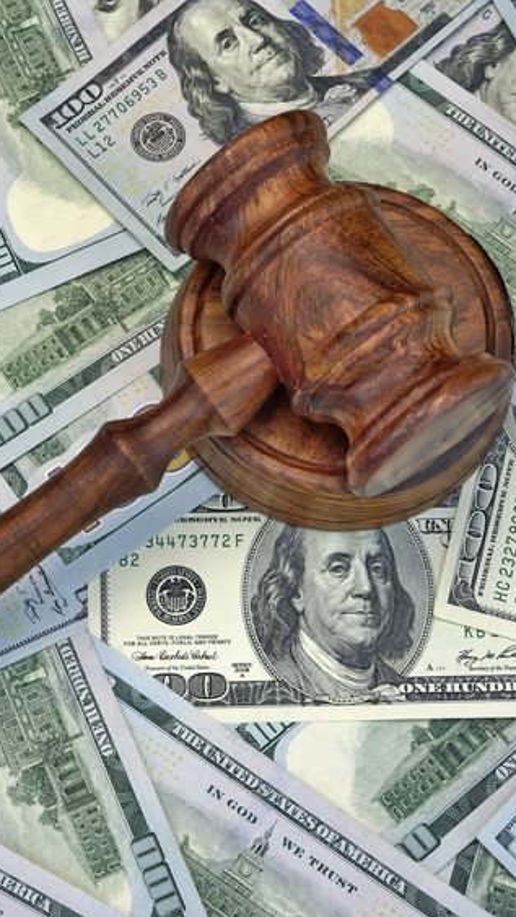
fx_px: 1726
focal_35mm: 71
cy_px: 458
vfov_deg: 29.7
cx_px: 133
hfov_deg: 16.9
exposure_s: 1/6
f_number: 11
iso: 50
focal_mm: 30
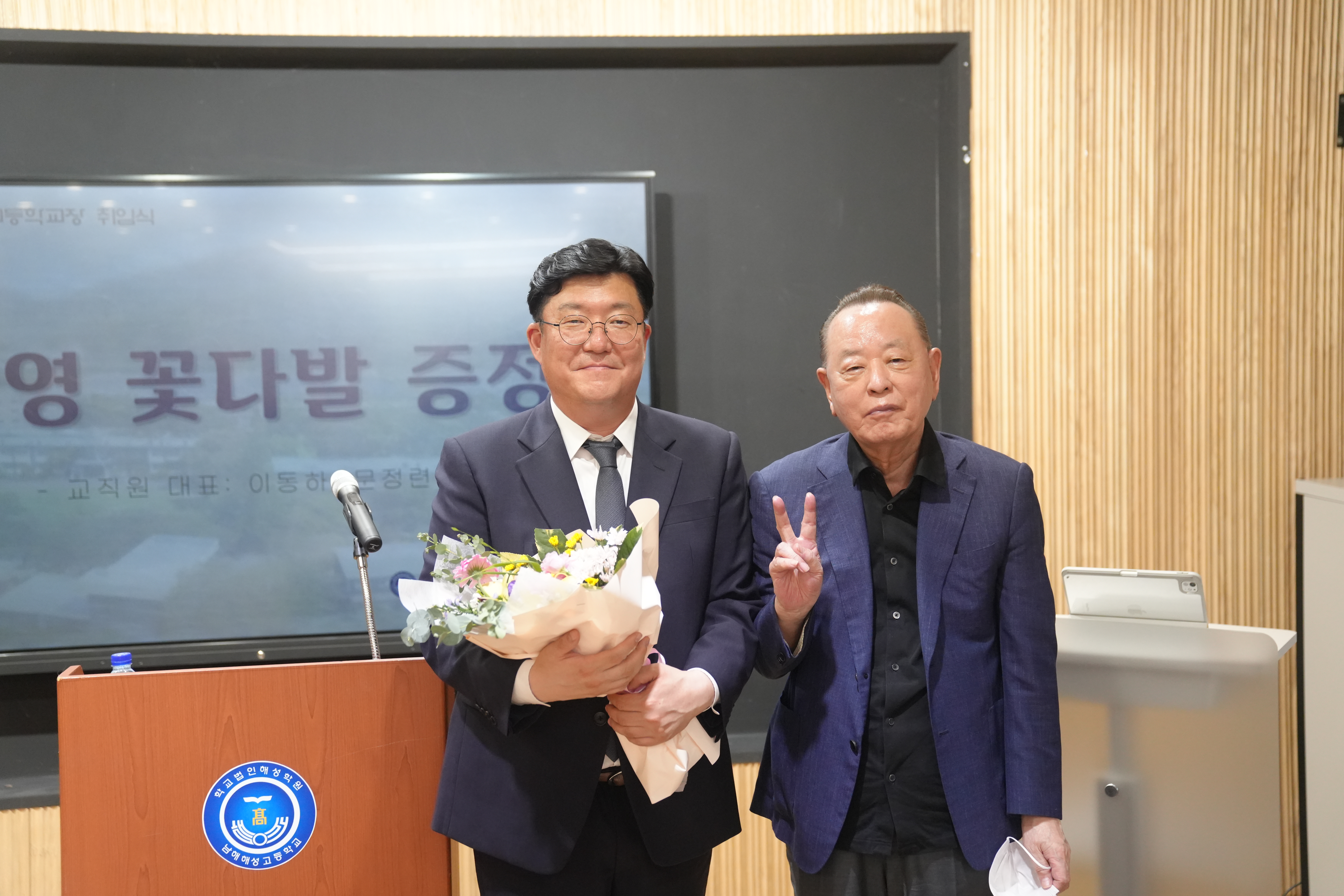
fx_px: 1643
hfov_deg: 44.5
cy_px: 448
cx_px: 672
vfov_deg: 30.5
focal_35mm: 44
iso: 4000
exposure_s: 1/125
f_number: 2.8
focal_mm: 44
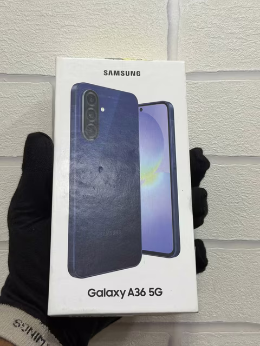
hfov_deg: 30.3
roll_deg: +0.6
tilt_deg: -0.6
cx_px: 130
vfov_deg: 39.7
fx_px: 481
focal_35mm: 48
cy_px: 173
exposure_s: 1/100
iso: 50
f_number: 1.78
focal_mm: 6.76
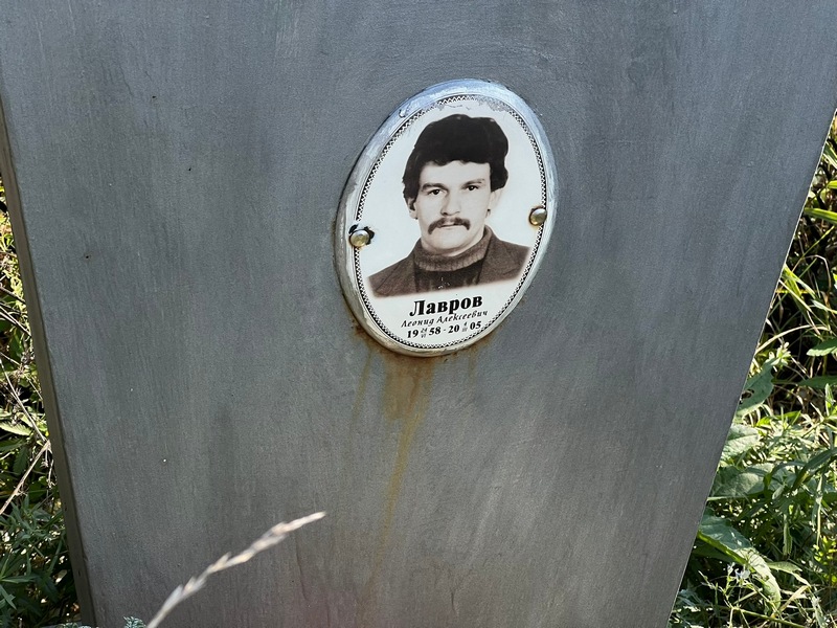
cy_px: 314
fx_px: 1862
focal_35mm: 77
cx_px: 418
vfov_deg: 19.1
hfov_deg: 25.3
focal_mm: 9
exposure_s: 1/163
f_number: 2.8
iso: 32
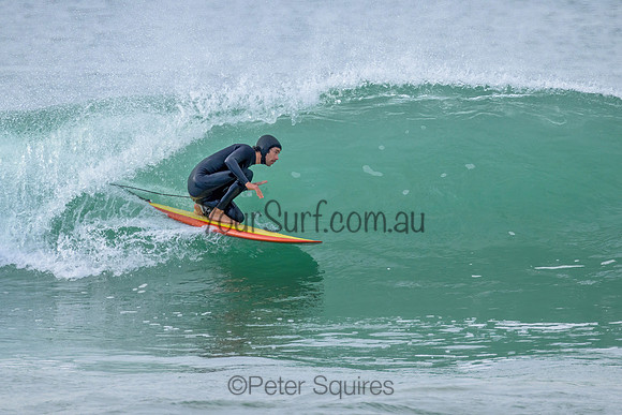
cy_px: 173
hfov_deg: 1.9
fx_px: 19023
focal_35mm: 1101
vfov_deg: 1.2
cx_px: 322
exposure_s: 1/800
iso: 1000
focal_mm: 800
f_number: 11
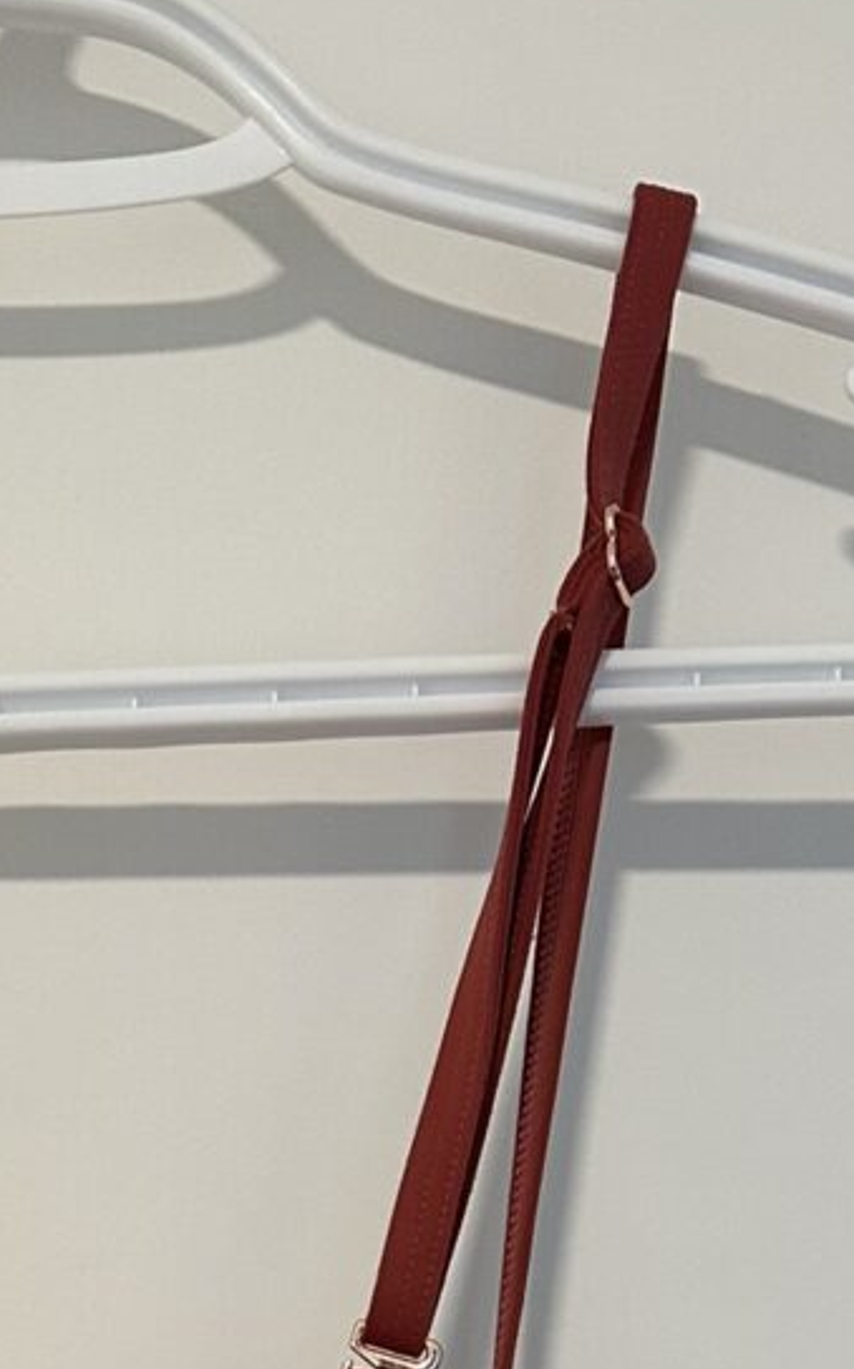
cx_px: 55
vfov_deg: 25.1
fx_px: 2683
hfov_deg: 17.8
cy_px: 1740
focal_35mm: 72
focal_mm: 6.86
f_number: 1.78
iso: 320
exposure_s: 1/60
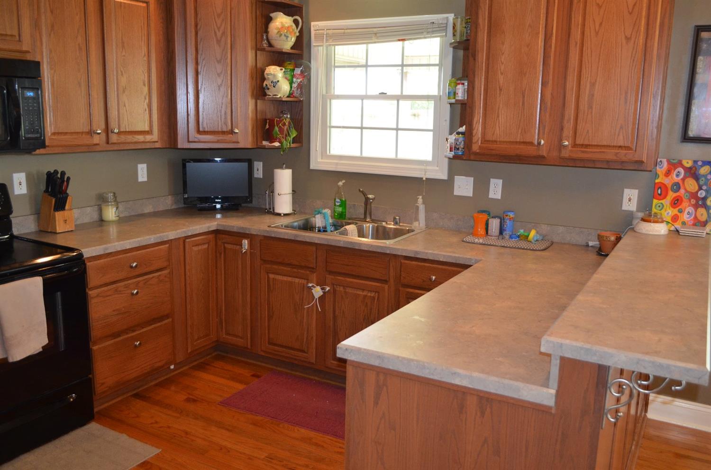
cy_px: 235
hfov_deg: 57.3
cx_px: 356
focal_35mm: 33
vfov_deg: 39.8
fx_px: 650
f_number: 3.8
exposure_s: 1/60
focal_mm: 22
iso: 900
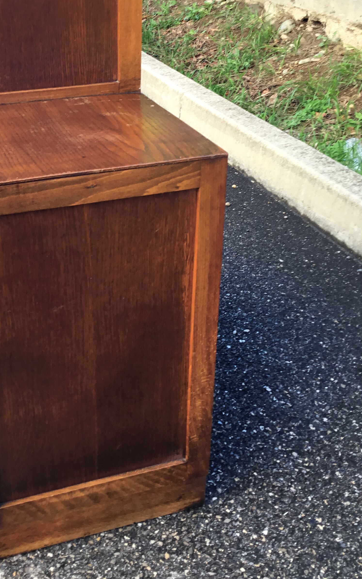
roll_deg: +2.9
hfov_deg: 28.3
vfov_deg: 43.9
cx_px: 106
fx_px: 710
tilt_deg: -24.1
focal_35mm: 45
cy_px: 208
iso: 32
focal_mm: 3.3
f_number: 2.4
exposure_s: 1/50
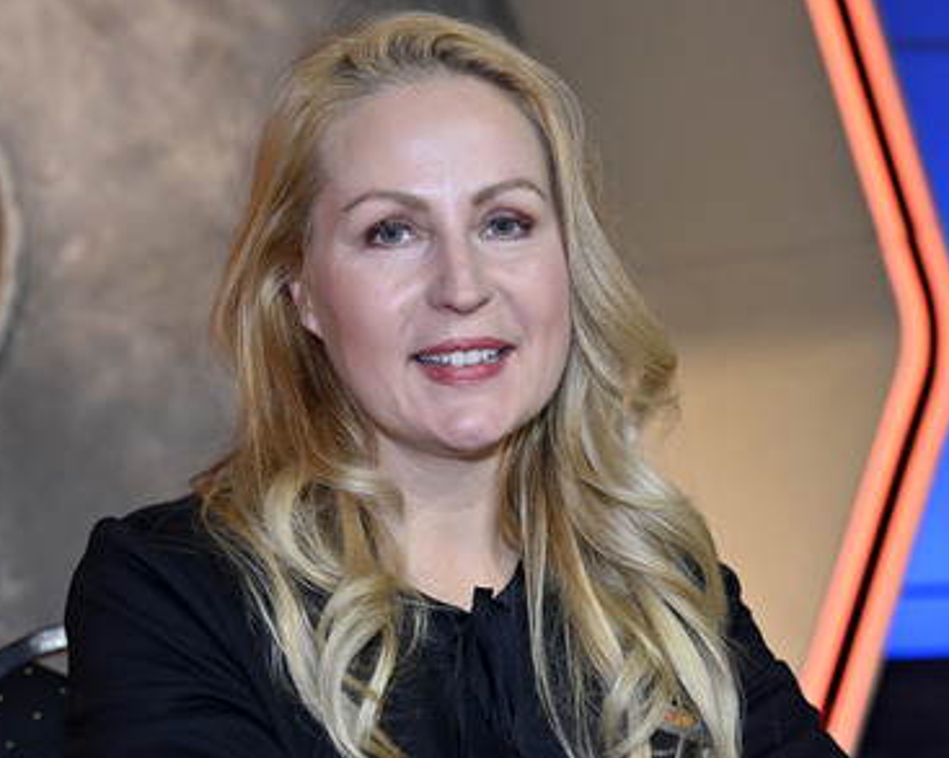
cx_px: 462
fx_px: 1684
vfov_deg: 25.4
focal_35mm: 60
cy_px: 383
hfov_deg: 31.5
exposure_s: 1/200
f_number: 4
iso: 1000
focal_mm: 52
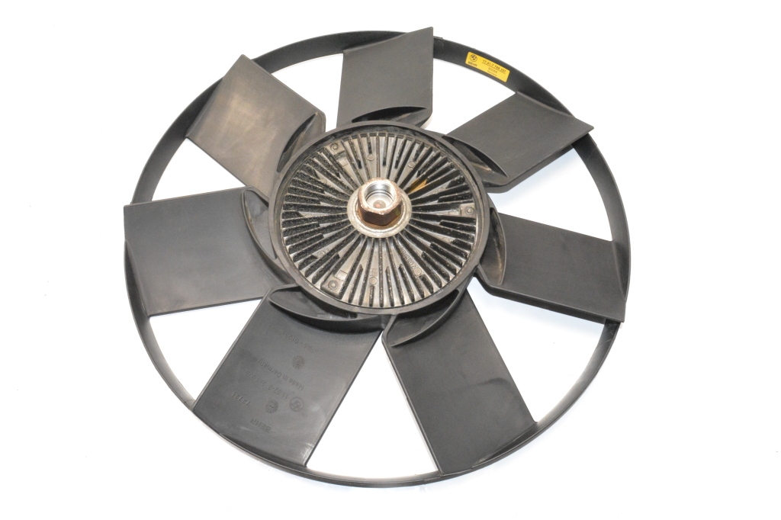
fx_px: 651
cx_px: 390
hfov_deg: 61.9
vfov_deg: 43.6
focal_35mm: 30
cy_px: 260
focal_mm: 20
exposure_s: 1/200
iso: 6400
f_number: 16
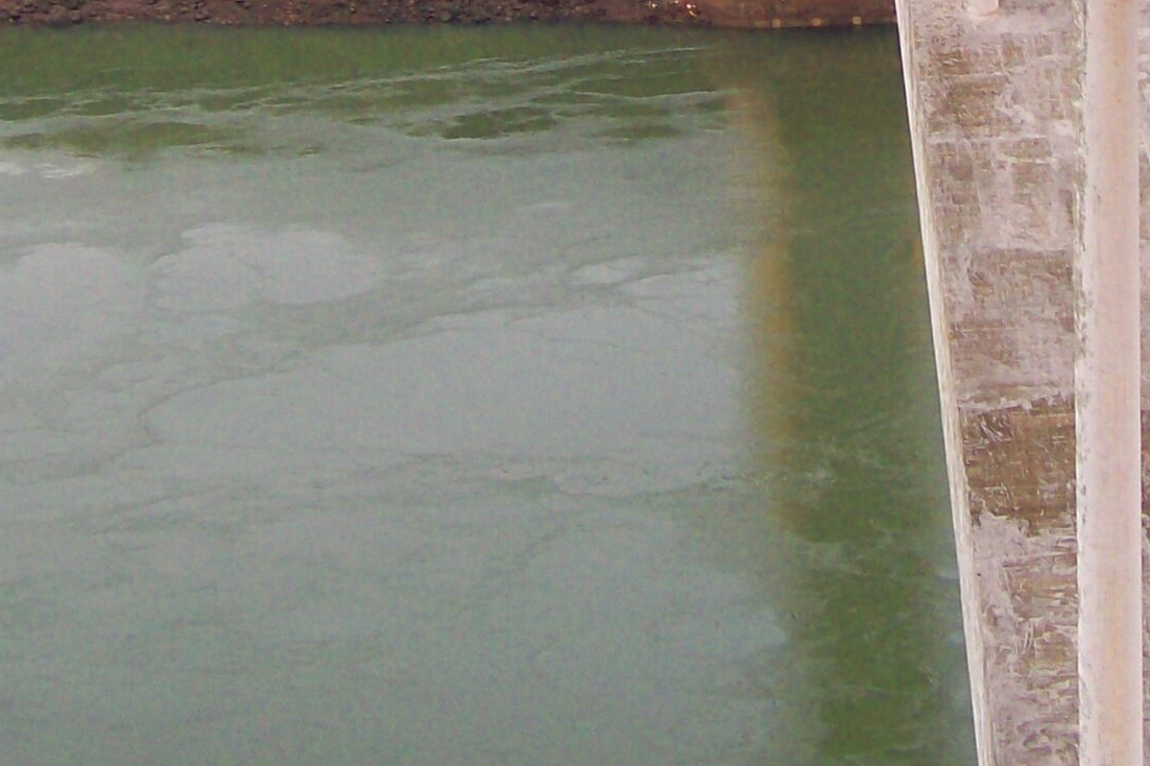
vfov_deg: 15.1
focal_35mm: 87
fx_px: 2778
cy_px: -157
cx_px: 722
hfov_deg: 23.3
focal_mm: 6
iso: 80
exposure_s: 1/89.6
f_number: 2.7
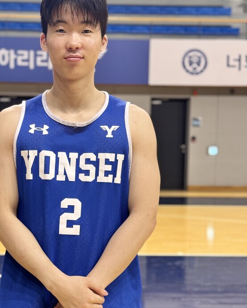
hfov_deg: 20.6
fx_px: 676
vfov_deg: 25.7
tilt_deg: -4.8
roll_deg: -1.0
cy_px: 186
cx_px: 69
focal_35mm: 74
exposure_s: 1/60
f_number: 1.78
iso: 100
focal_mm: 6.76
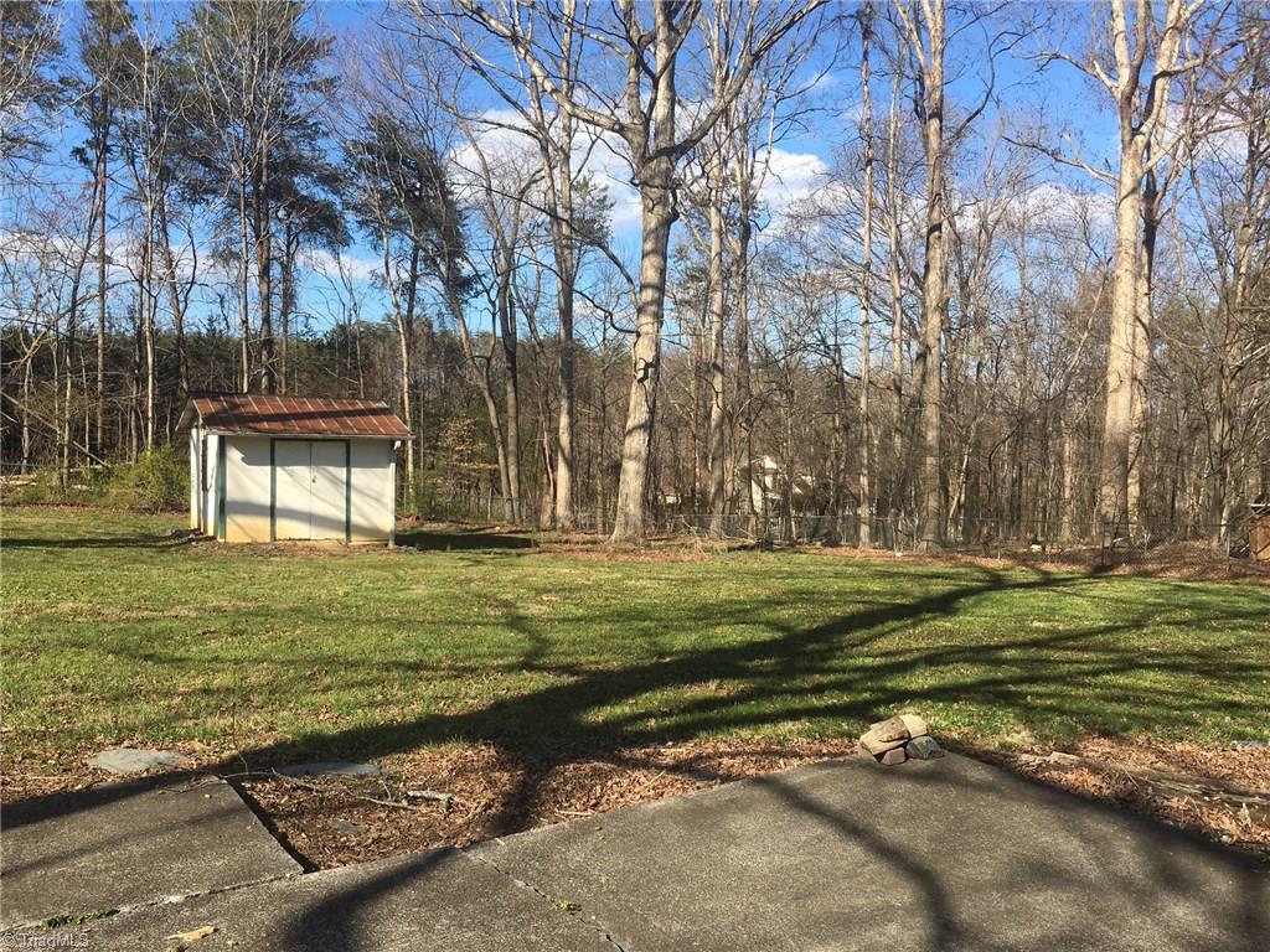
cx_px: 635
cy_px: 476
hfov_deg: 61.7
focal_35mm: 29
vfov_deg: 48.2
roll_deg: -1.4
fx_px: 1064
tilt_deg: -0.3
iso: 25
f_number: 2.2
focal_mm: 4.15
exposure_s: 1/1026
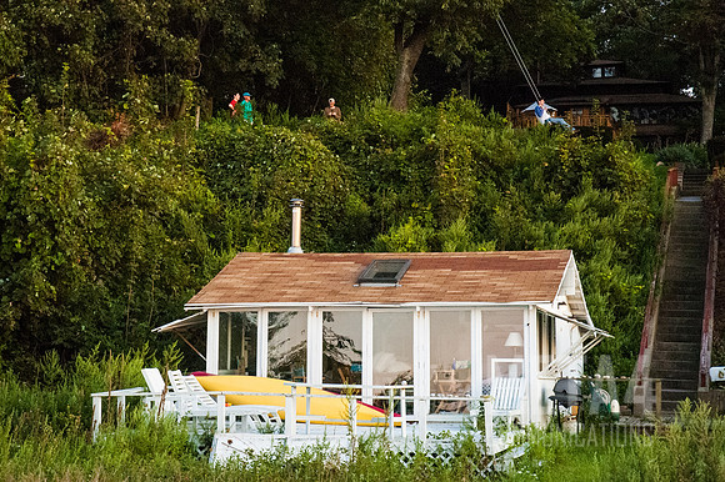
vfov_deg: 17.2
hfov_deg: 25.6
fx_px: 1594
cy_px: 235
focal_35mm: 79
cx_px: 354
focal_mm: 50
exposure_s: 1/160
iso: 1250
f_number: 4.5
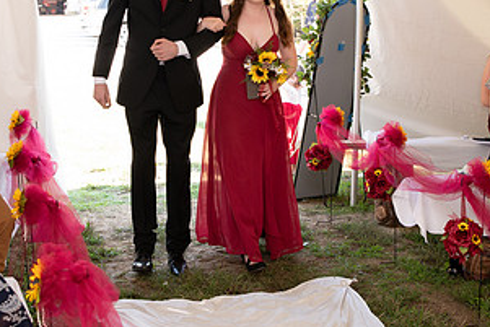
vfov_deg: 19.4
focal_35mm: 70
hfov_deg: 28.8
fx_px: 953
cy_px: 92
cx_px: 223
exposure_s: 1/200
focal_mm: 31
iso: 320
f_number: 3.2
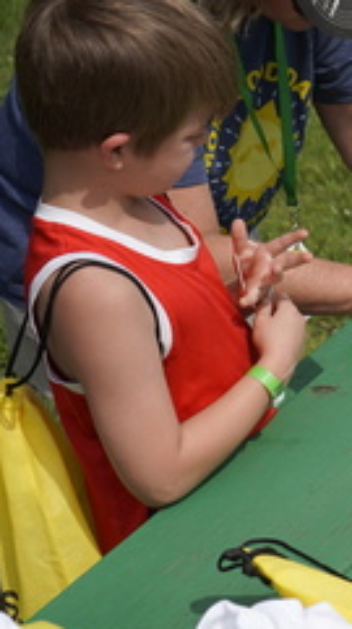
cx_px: 712
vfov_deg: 26.2
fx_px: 1348
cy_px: 350
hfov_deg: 12.9
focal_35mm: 81
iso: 100
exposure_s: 1/1250
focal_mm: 31
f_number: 4.5
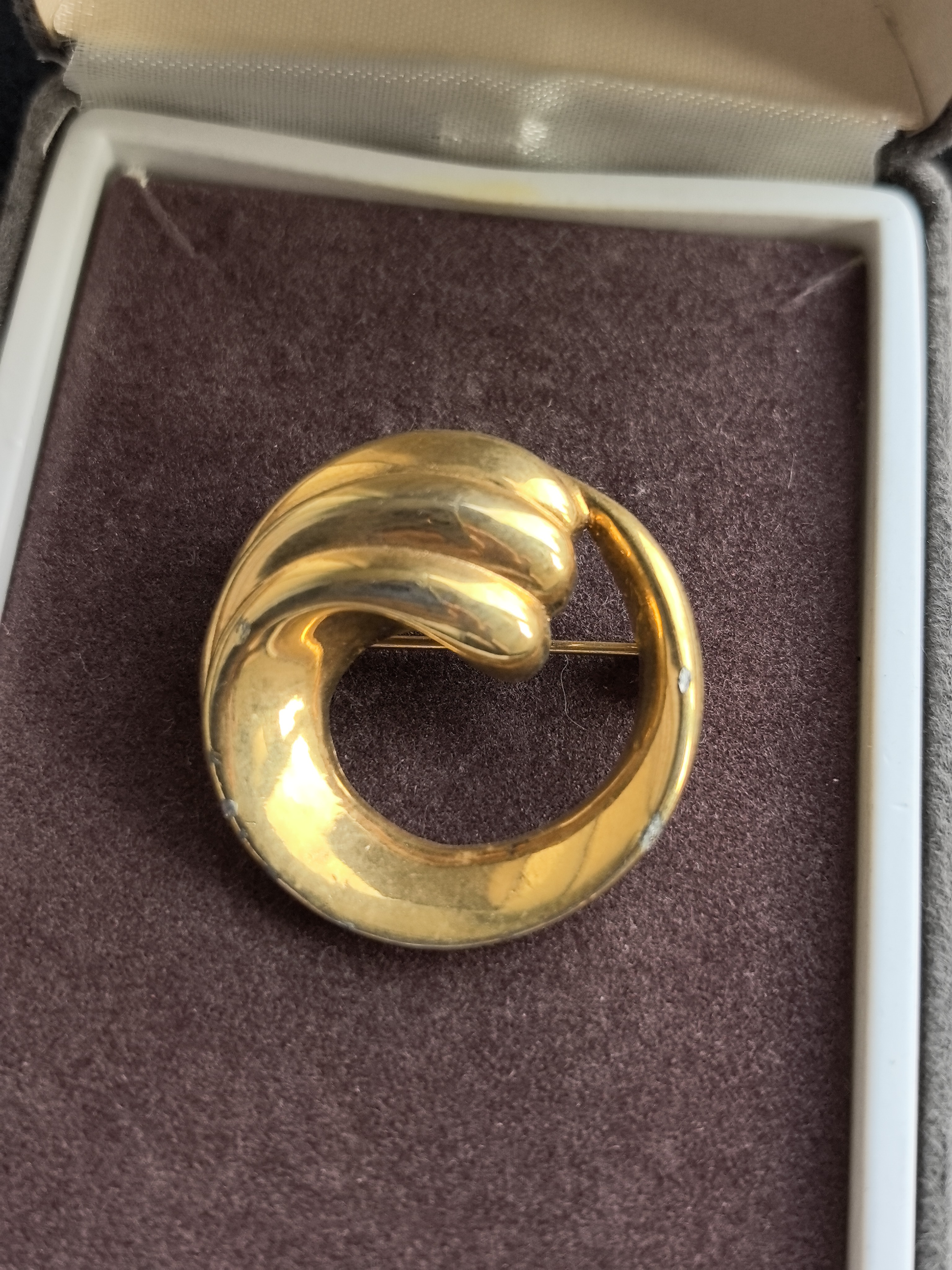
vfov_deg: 45.8
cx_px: 476
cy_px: 635
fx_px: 1503
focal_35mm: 41
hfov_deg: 35.1
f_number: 2
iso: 50
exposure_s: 1/168
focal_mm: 6.98
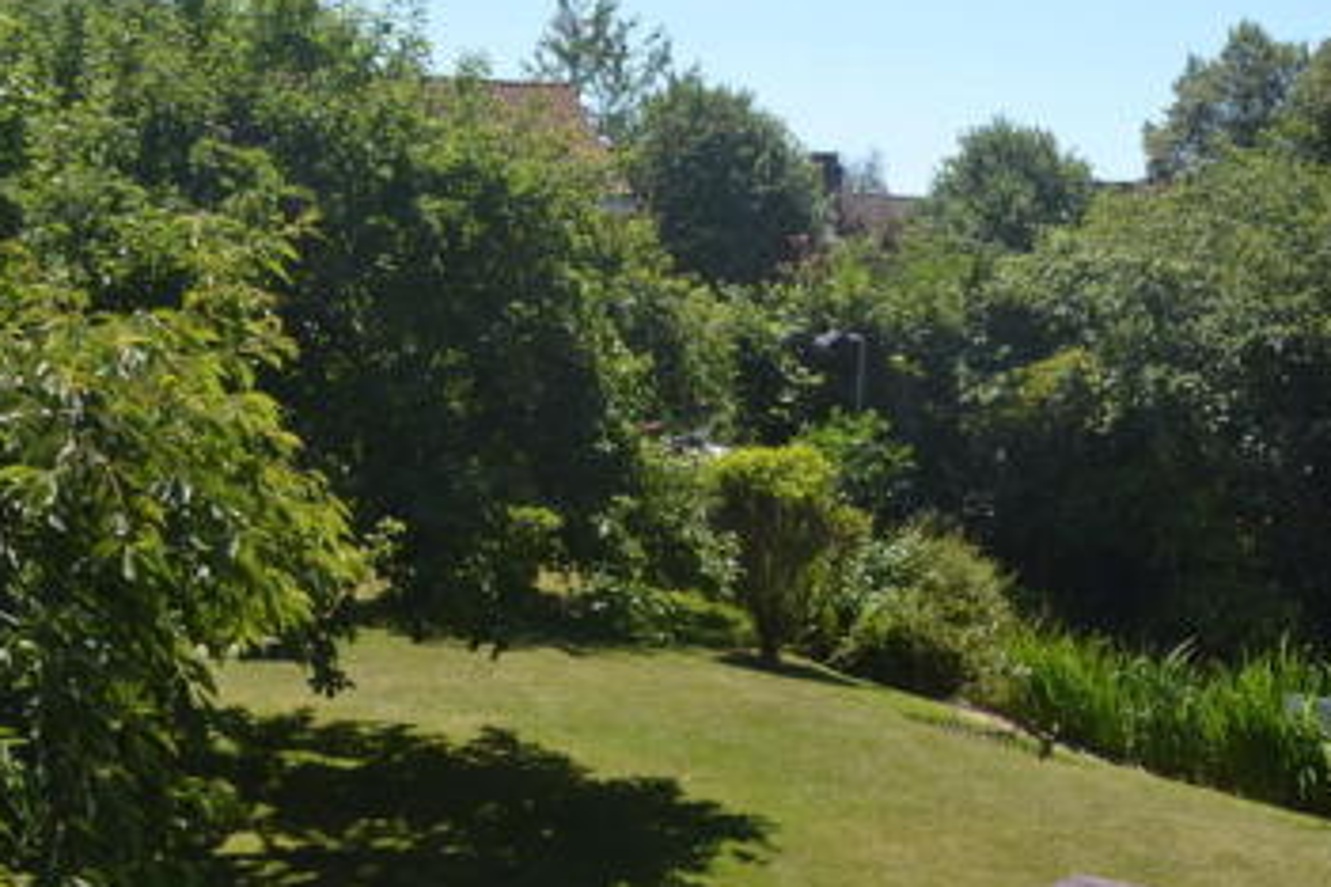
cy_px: 536
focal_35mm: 56
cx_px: 961
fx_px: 2070
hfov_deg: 35.0
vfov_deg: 24.1
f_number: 7.1
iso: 100
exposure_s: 1/200
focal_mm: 20
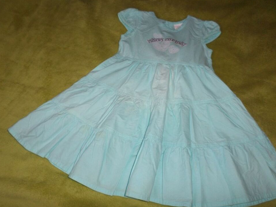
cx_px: 135
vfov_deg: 53.0
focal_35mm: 26
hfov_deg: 67.3
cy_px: 104
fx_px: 207
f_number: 2.5
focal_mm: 4.5
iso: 100
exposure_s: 1/30
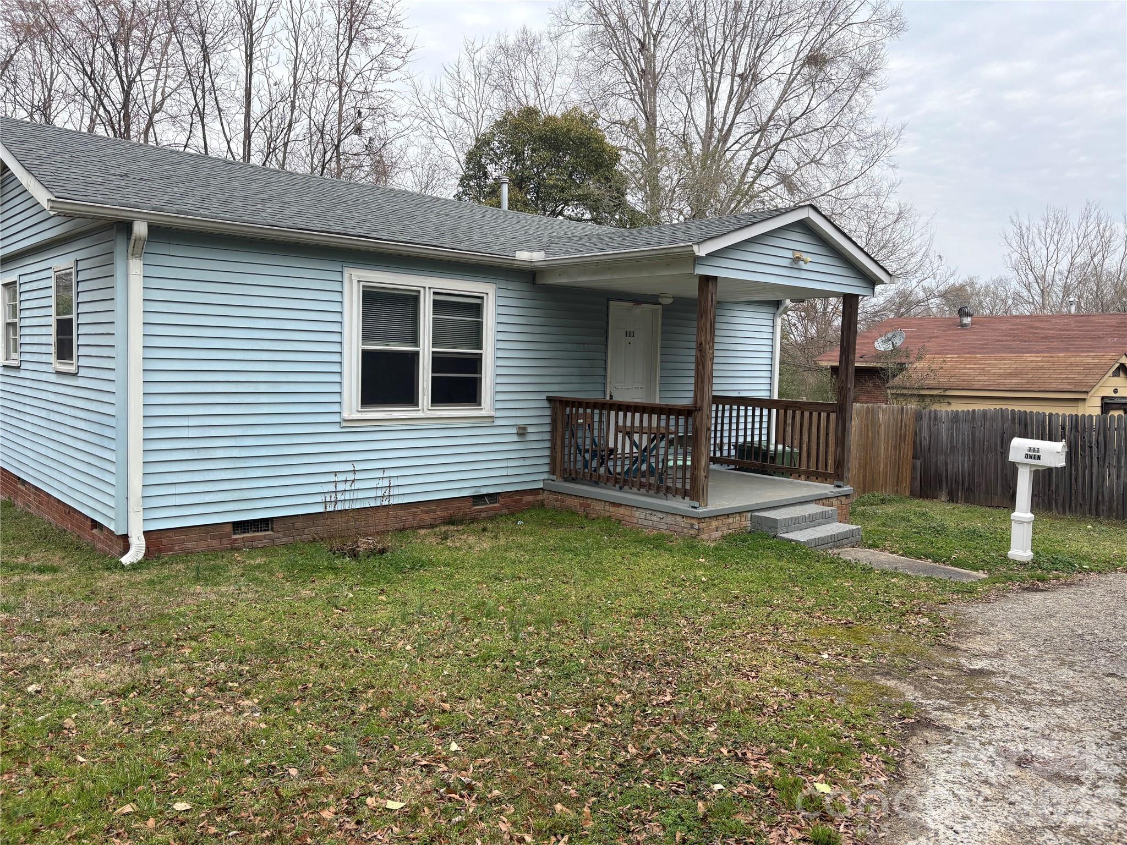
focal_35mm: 26
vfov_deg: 53.1
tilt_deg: -4.5
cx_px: 564
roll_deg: -1.4
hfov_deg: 67.3
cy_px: 422
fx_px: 846
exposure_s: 1/1364
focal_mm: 5.96
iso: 50
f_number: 1.6
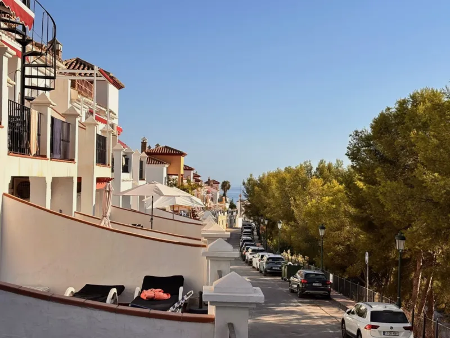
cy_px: 169
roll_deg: +0.1
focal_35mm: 52
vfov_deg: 28.0
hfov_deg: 36.8
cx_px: 225
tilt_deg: +0.1
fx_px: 676
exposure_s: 1/3311
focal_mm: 5.96
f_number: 1.6
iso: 40
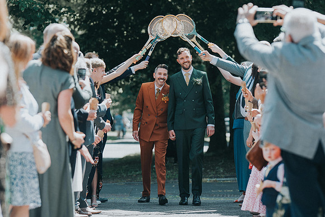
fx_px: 1272
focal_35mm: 141
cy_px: 105
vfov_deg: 9.7
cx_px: 145
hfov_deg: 14.6
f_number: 2
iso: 250
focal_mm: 85
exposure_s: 1/2000
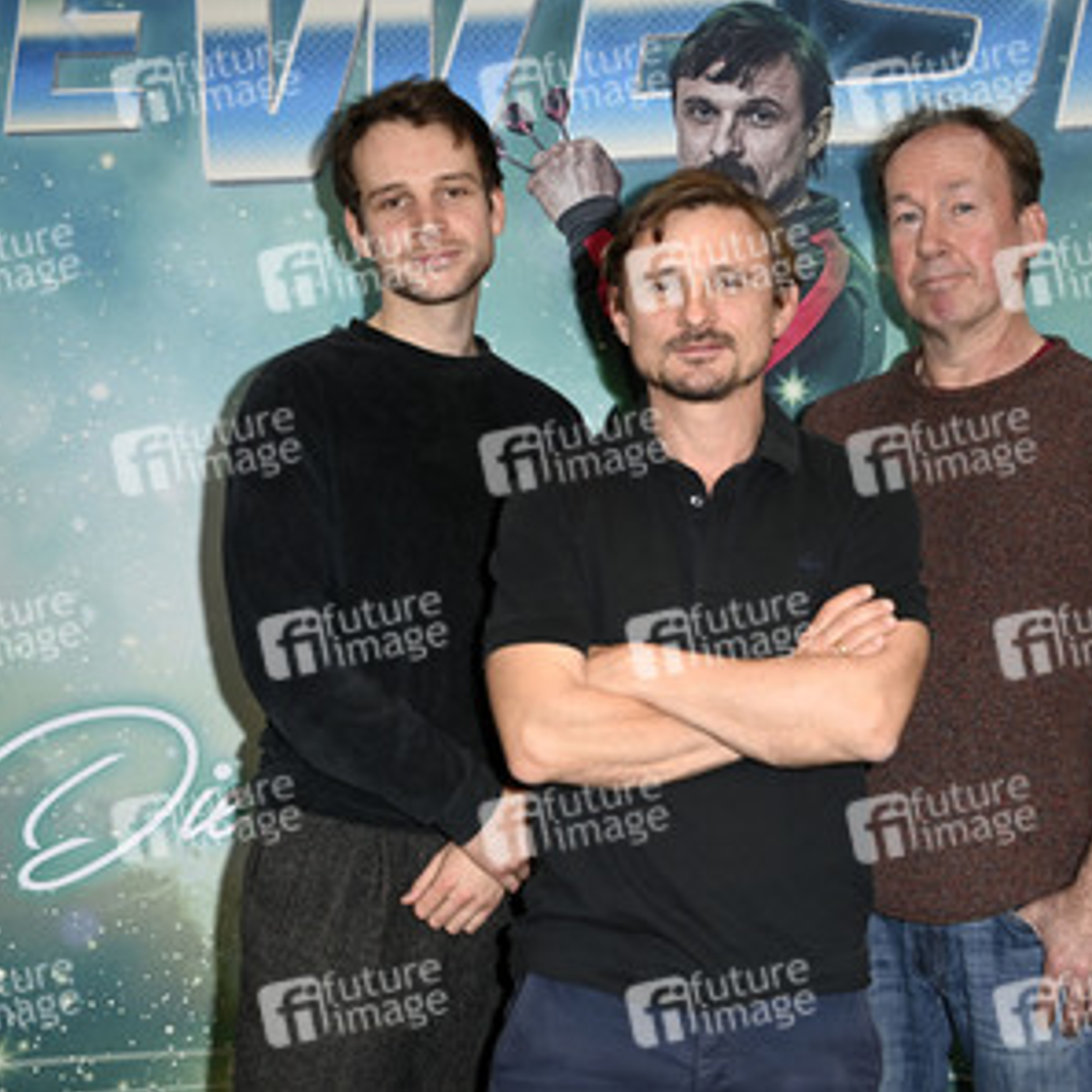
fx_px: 2391
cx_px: 623
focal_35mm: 67
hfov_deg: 25.7
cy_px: 544
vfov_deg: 25.7
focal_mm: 52
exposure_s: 1/250
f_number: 5.6
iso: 500
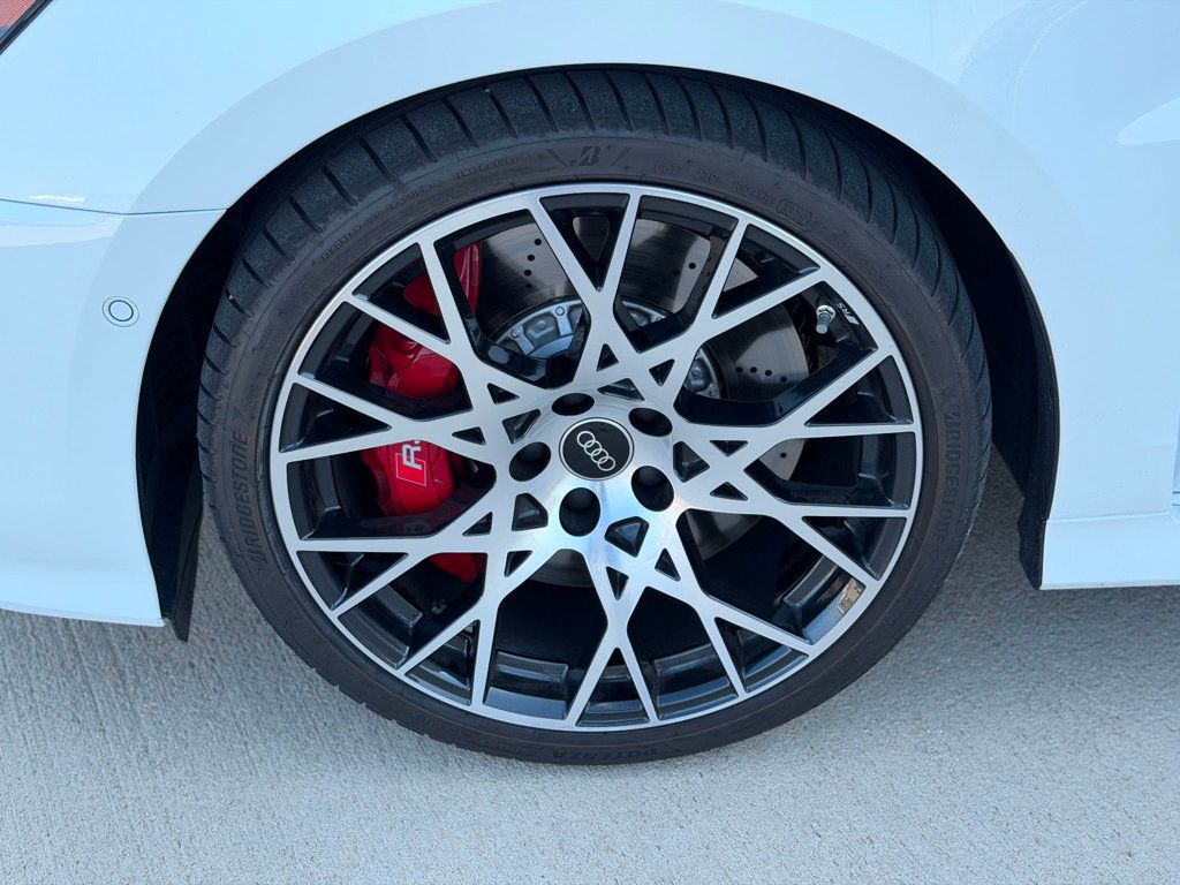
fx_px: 1636
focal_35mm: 48
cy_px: 442
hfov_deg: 39.7
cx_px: 590
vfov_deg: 30.3
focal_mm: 6.76
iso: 100
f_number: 1.78
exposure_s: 1/802
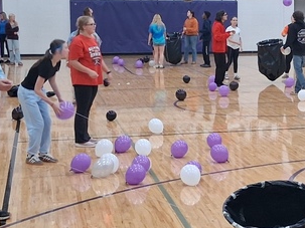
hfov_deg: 21.9
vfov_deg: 16.8
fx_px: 775
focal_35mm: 88
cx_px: 252
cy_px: 98
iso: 250
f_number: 1.8
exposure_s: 1/60
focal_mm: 3.98
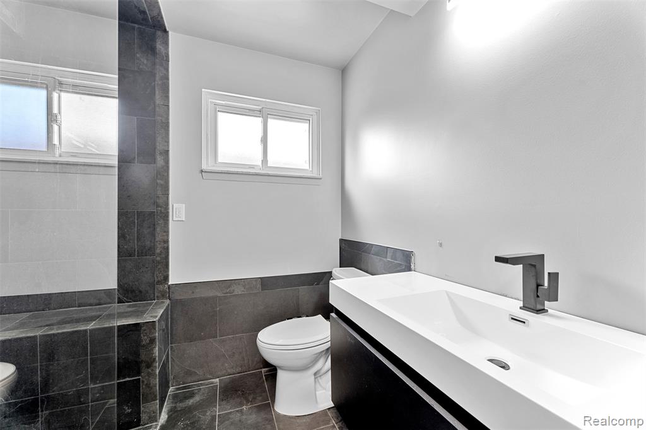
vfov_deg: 81.2
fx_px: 251
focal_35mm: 14
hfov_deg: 104.3
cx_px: 323
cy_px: 215
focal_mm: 14
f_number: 8
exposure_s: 1/3
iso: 500
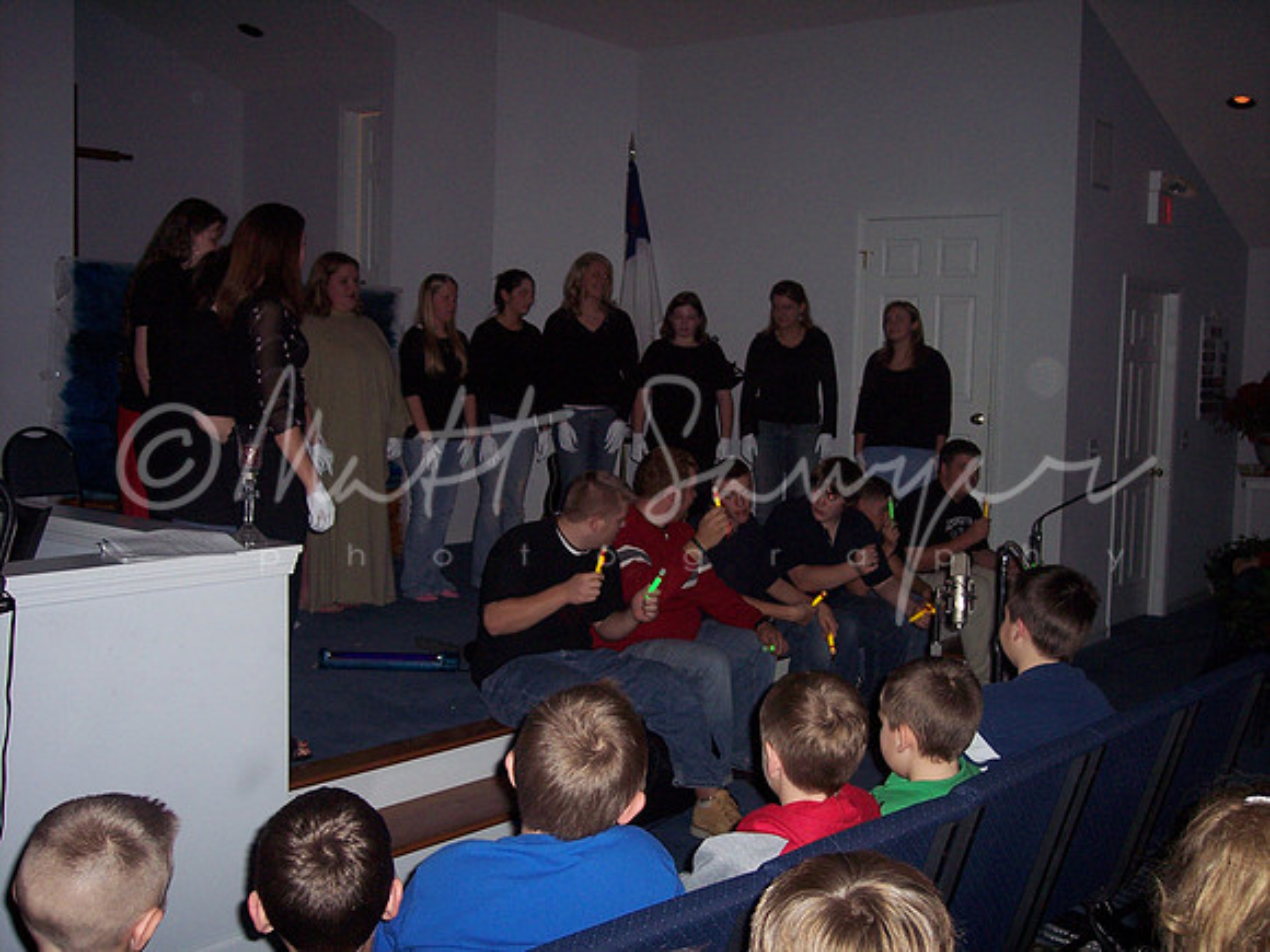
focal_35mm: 39
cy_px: 476
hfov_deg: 47.9
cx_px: 635
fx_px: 1431
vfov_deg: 36.8
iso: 140
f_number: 2.8
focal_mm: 8
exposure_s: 1/60
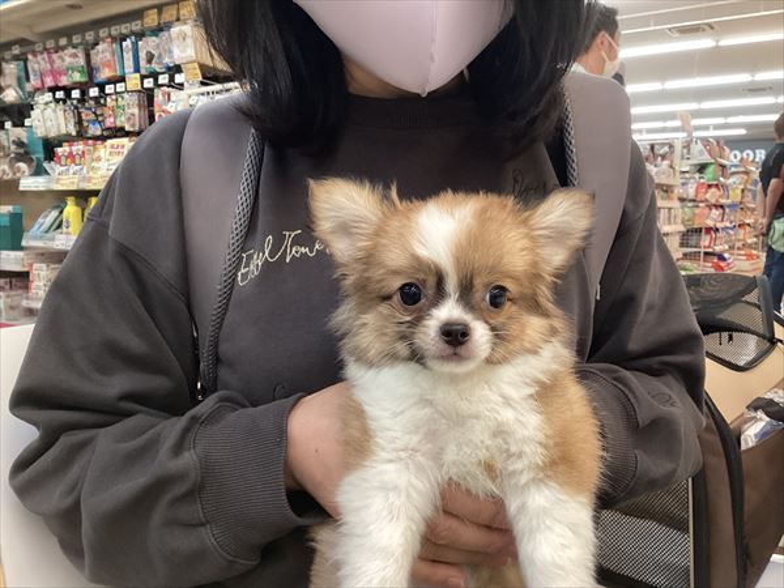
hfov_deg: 58.4
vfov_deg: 45.4
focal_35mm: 31
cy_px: 294
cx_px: 392
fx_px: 702
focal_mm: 3.3
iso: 125
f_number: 2.4
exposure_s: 1/60
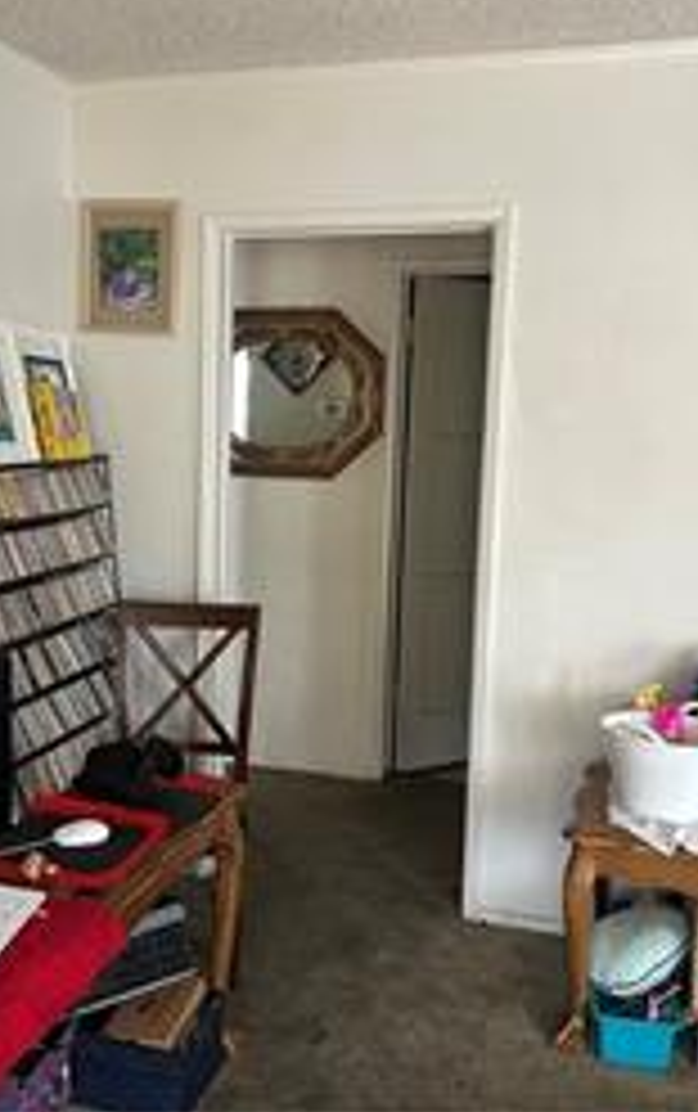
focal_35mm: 38
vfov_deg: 51.5
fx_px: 1153
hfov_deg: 33.4
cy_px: 540
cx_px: 245
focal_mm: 5.7
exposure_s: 1/60
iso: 200
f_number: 1.5
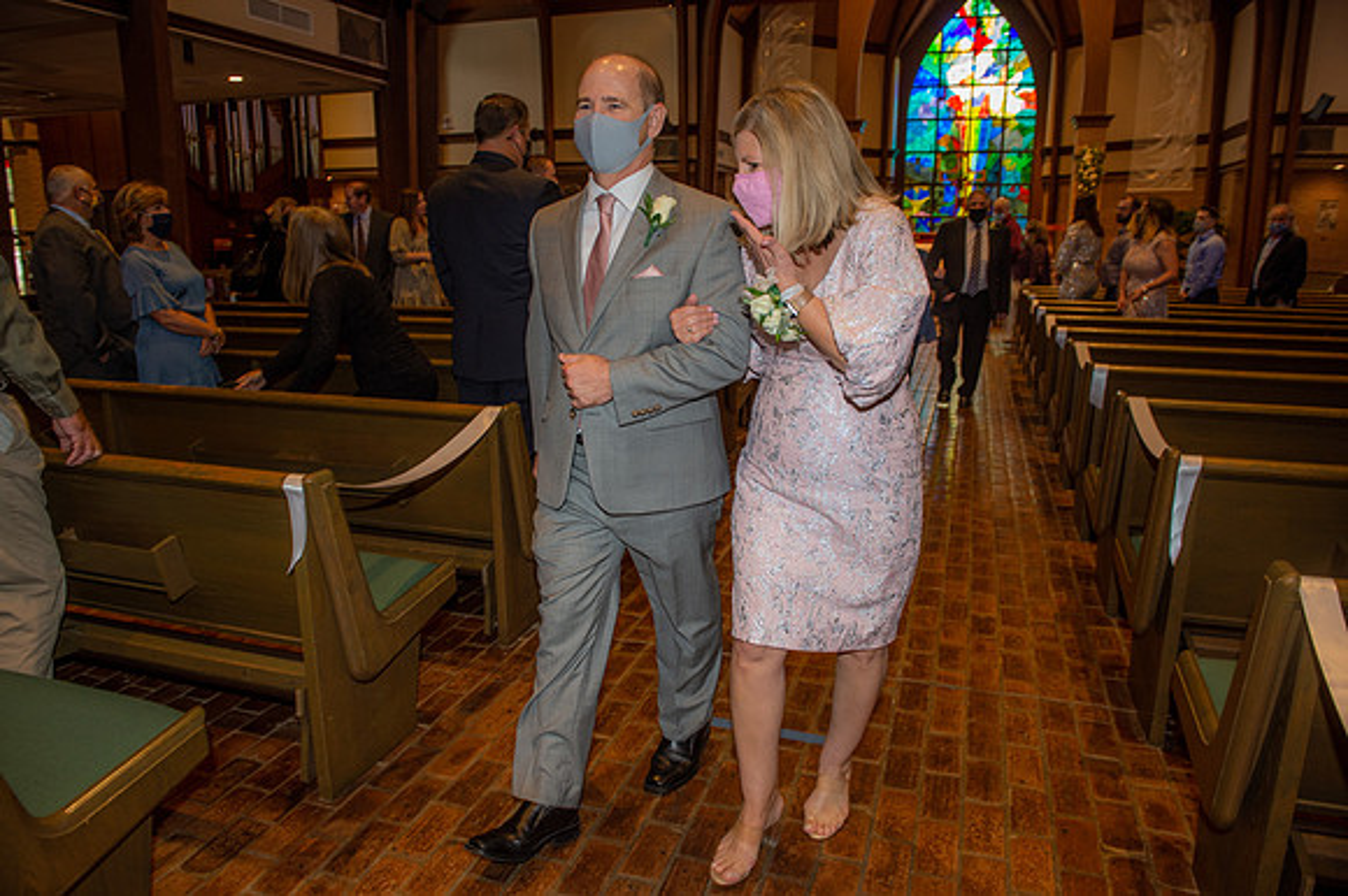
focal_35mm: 24
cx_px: 674
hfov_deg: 73.8
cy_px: 448
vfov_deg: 53.1
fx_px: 898
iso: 1250
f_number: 5
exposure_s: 1/125
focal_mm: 24
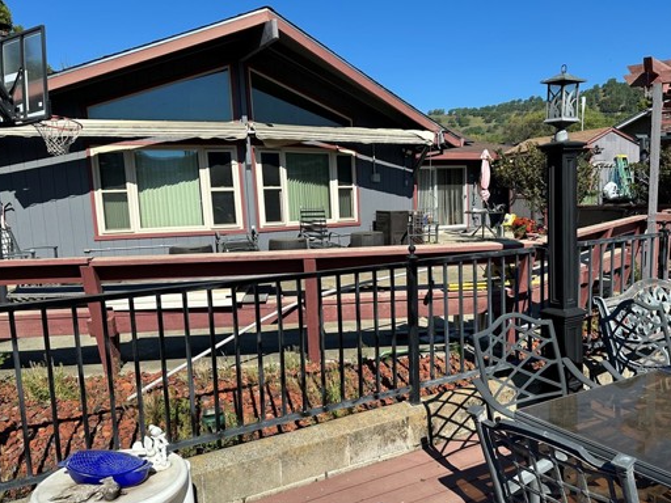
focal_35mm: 30
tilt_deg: -7.9
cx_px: 383
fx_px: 582
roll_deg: +2.5
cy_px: 272
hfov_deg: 59.7
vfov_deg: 46.8
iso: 80
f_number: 1.78
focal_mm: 6.86
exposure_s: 1/4348
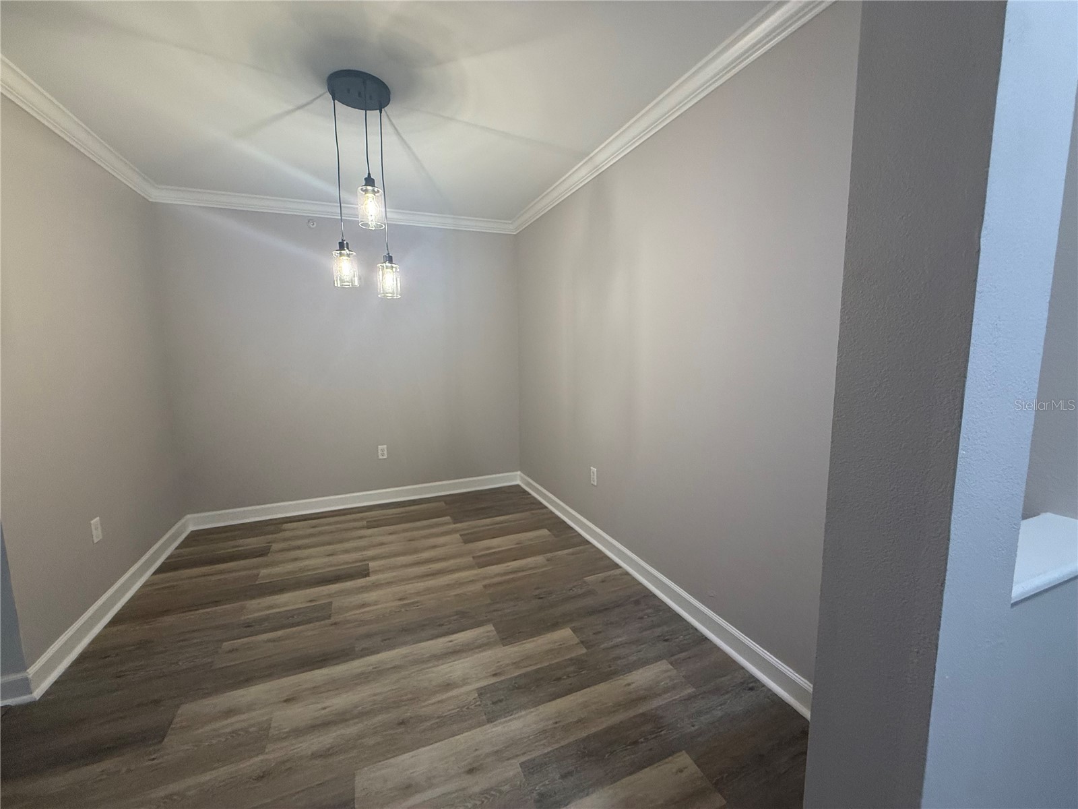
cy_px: 404
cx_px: 539
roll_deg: +0.9
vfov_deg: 85.7
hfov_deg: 102.1
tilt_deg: -7.5
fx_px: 436
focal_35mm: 14
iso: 320
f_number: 2.2
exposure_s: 1/120
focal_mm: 2.22
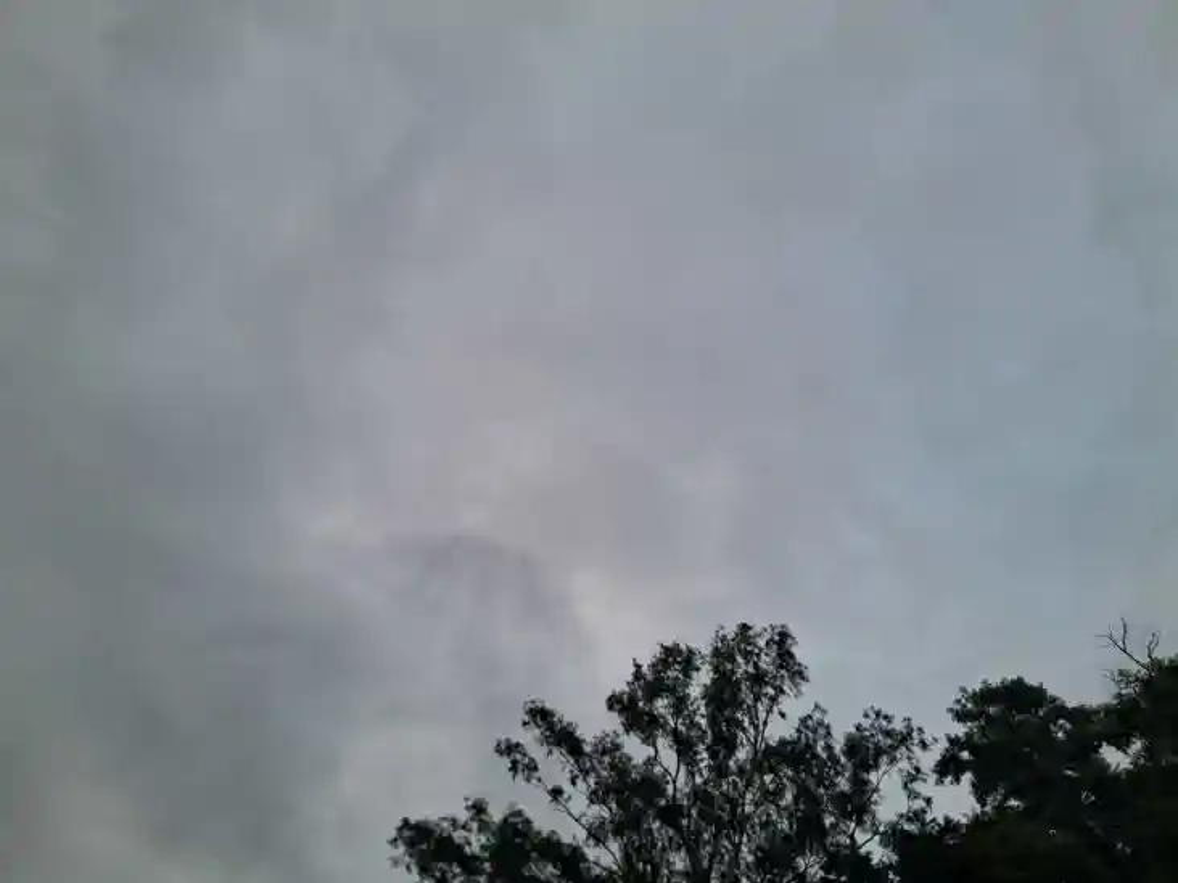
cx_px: 589
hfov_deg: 67.3
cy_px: 442
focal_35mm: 26
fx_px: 885
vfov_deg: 53.1
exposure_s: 1/60
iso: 32
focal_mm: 3.98
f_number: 1.8
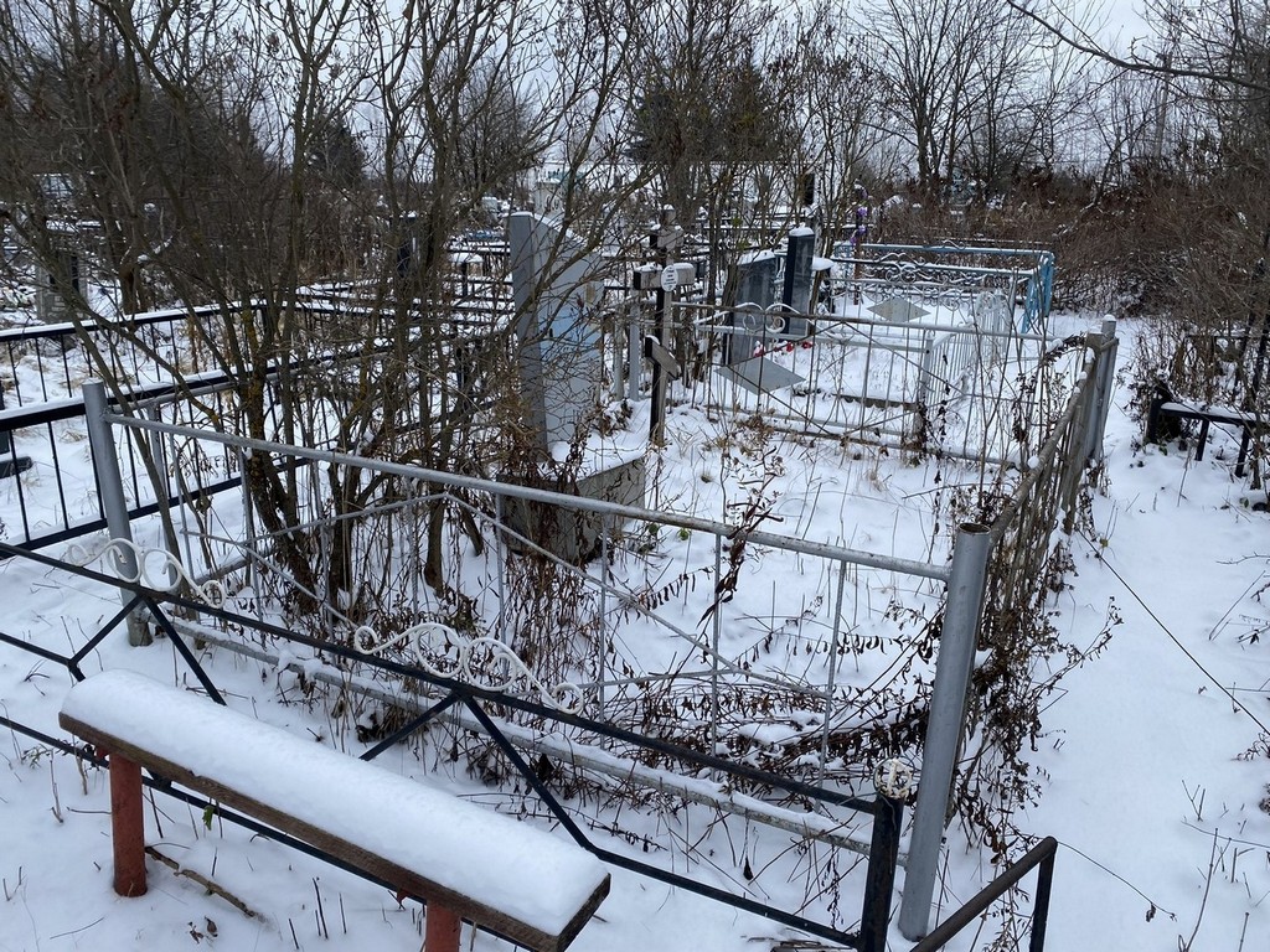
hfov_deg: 67.3
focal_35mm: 26
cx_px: 635
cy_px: 476
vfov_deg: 53.1
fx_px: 954
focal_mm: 4.25
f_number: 1.8
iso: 32
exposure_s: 1/557
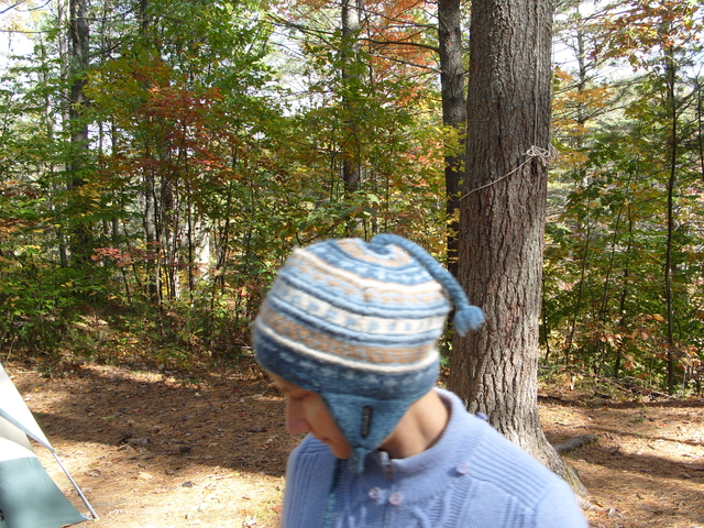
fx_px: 712
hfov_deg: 52.6
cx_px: 352
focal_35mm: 35
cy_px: 264
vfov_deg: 40.7
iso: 80
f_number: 3.7
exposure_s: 1/125
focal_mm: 7.8
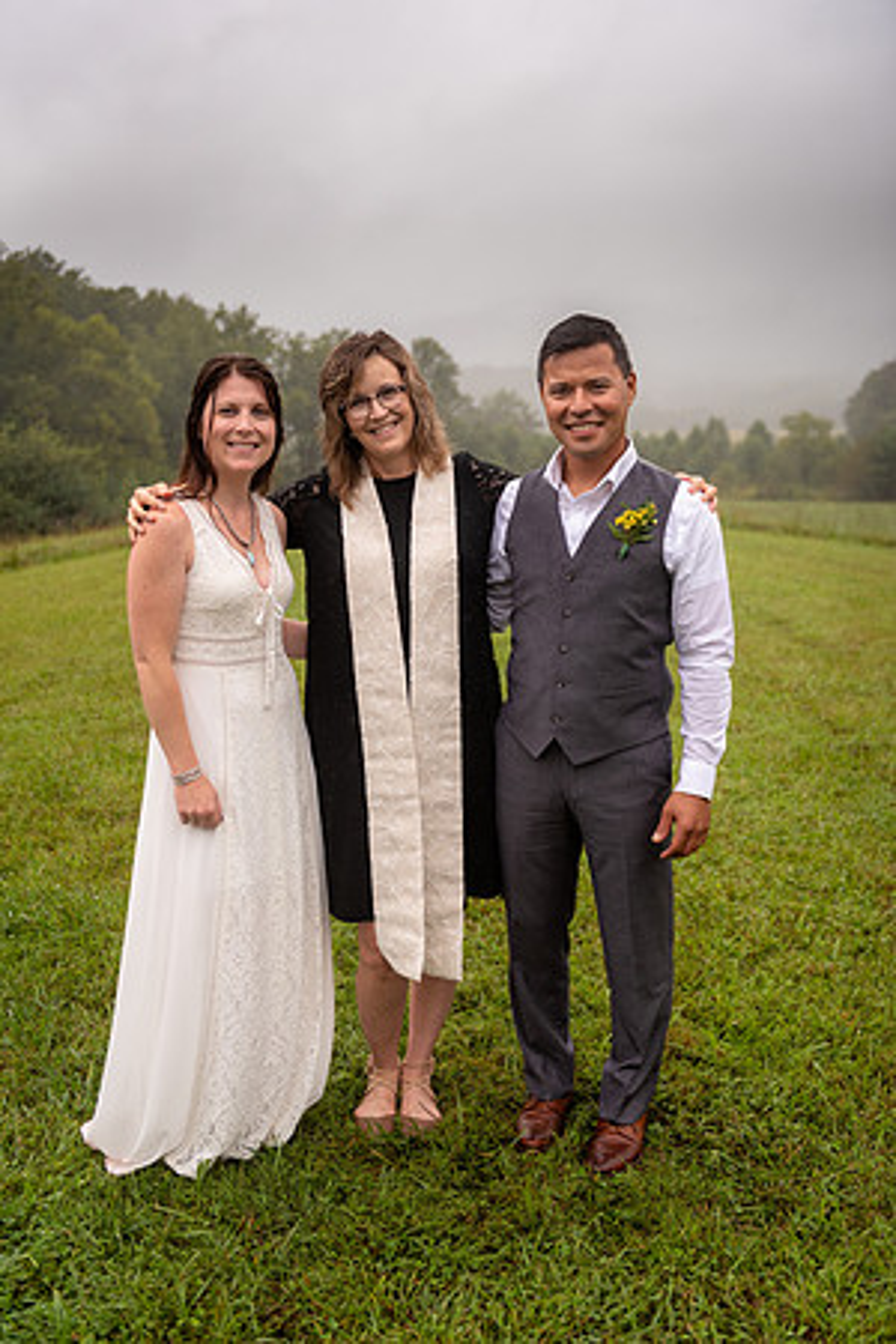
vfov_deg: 53.1
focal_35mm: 36
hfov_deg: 36.9
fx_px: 1344
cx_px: 448
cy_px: 672
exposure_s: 1/4000
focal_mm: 36
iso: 320
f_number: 2.8
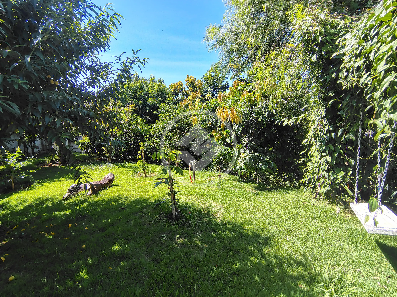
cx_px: 198
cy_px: 148
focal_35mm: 16
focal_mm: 2.13
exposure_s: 1/285
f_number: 2.2
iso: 100
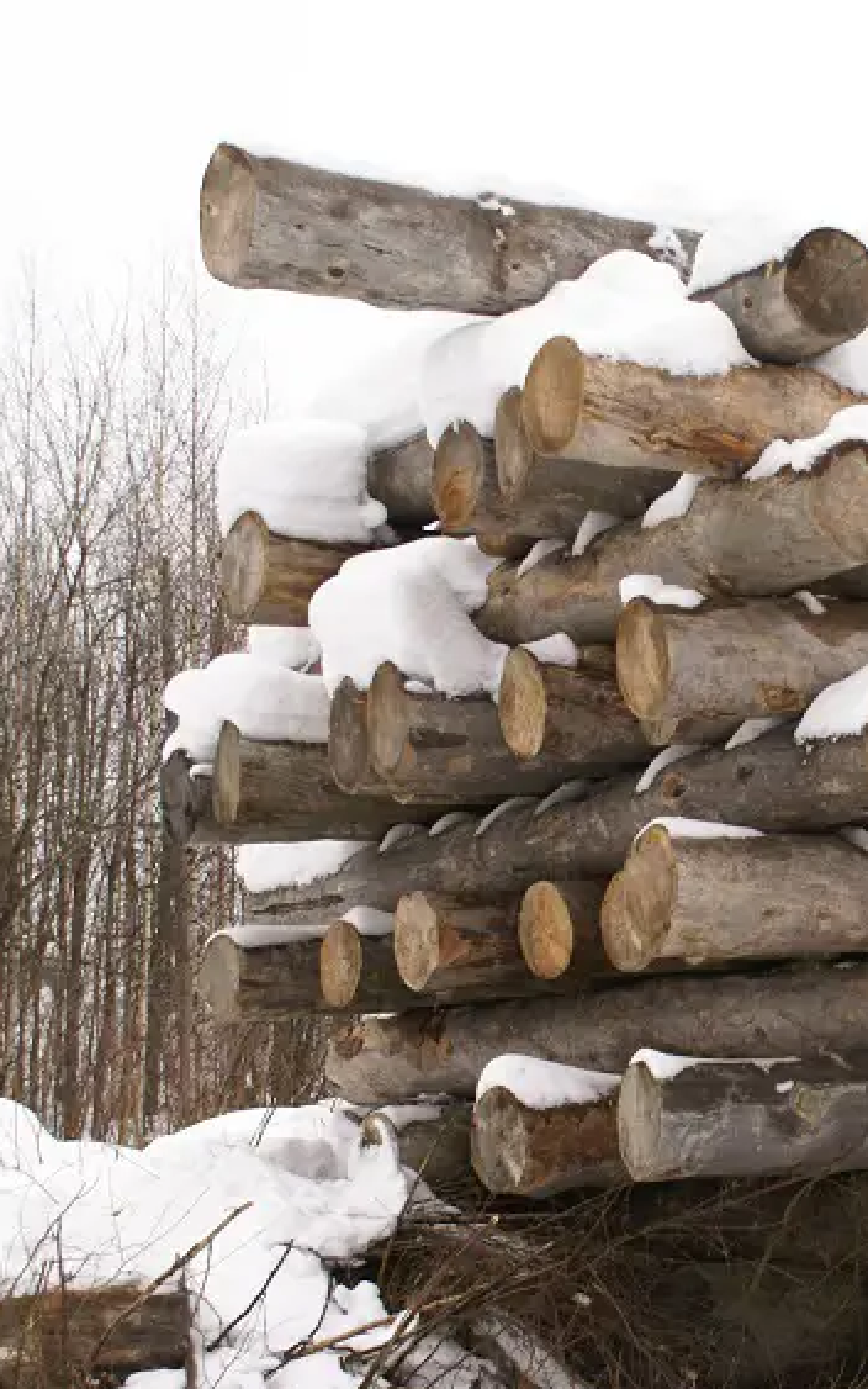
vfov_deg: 25.6
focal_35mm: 81
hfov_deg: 15.8
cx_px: 883
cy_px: 693
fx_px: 3056
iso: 100
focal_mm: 35
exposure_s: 1/60
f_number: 5.6
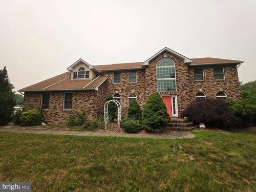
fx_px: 96
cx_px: 128
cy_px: 96
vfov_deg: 89.9
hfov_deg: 106.2
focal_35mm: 13
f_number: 1.9
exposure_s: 1/1737
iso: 40
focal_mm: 2.2
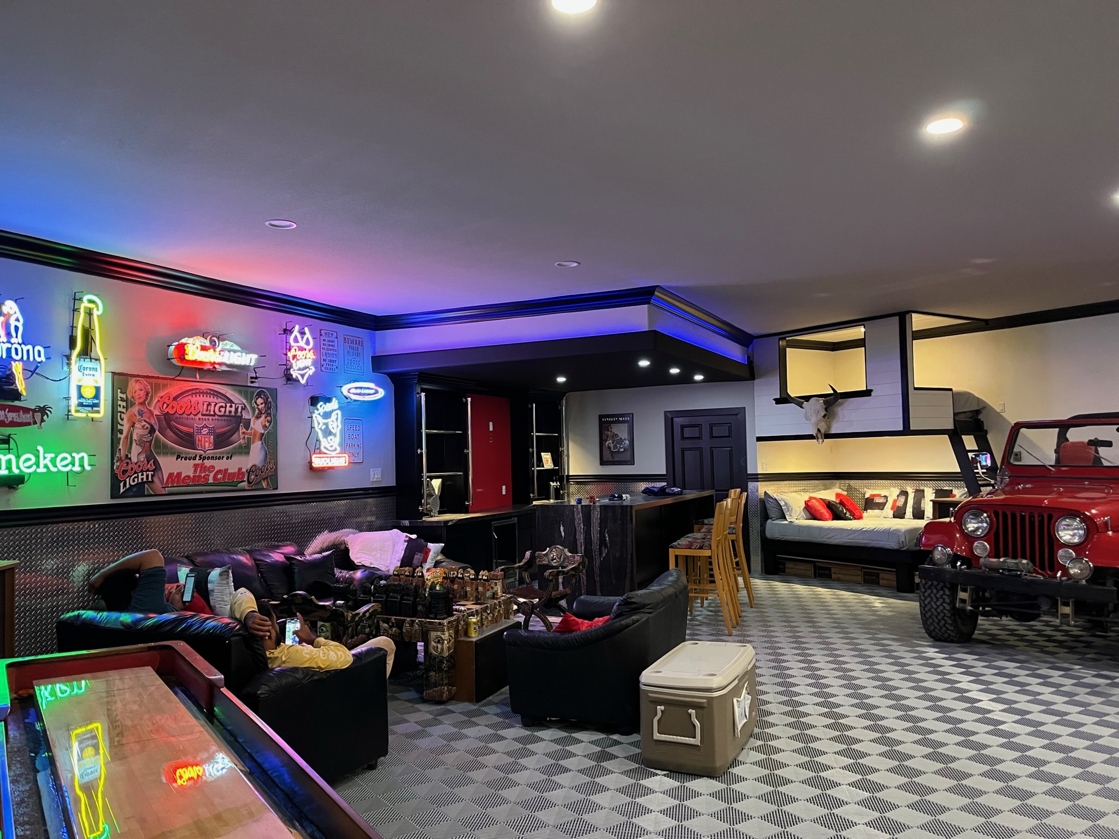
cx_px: 560
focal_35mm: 26
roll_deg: +1.6
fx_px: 840
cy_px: 420
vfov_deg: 53.1
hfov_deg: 67.3
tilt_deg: +1.8
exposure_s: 1/60
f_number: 1.6
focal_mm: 5.1
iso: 500
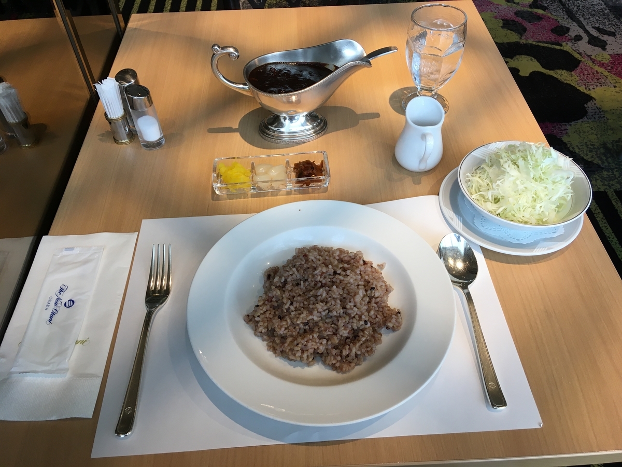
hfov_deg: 61.7
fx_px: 521
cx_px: 311
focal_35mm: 29
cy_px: 234
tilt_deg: -49.9
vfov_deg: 48.2
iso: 25
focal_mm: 4.15
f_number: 2.2
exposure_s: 1/40
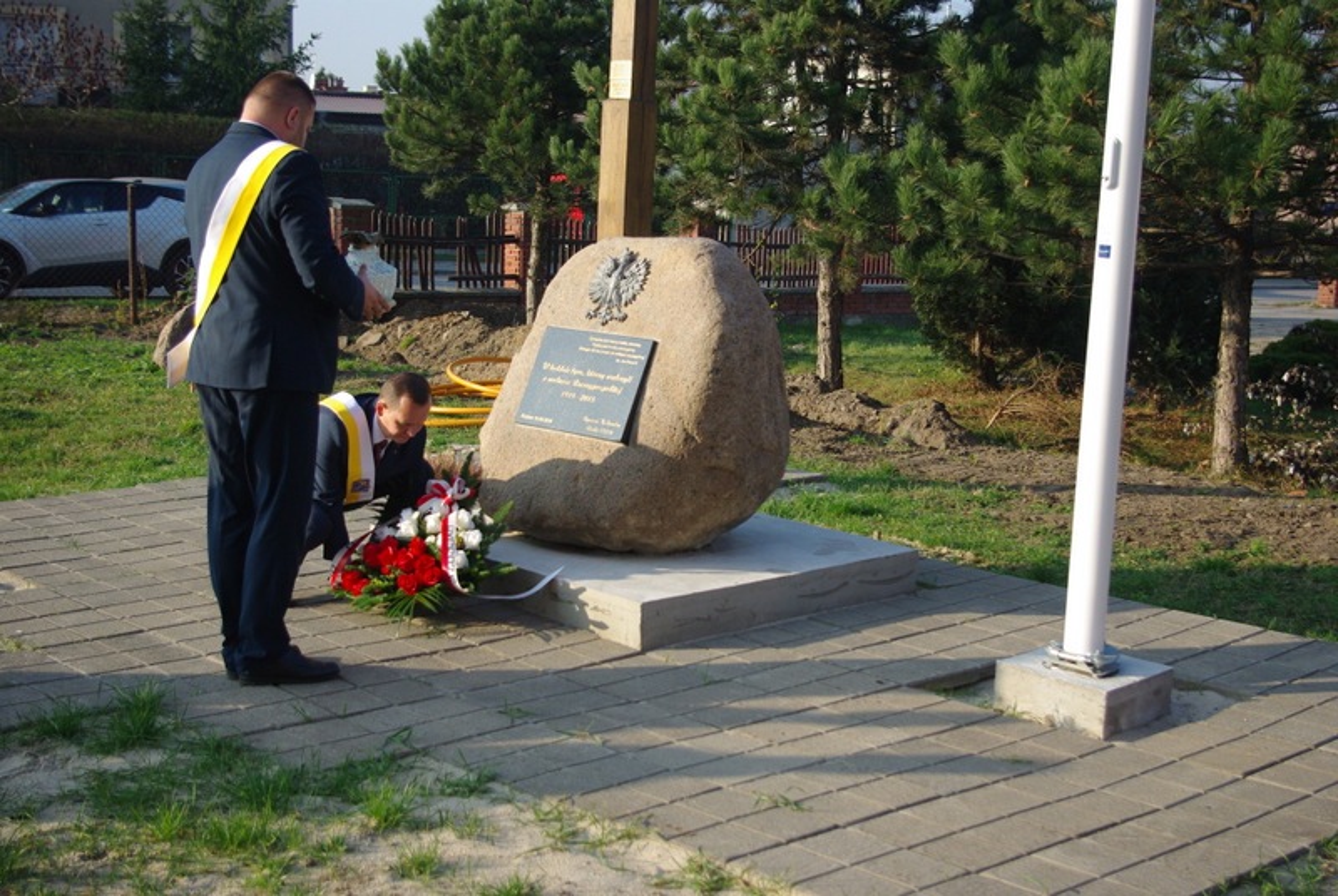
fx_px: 1712
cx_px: 669
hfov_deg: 42.7
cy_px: 448
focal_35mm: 46
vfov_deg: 29.3
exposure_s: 1/750
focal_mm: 31
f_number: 4.5
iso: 280
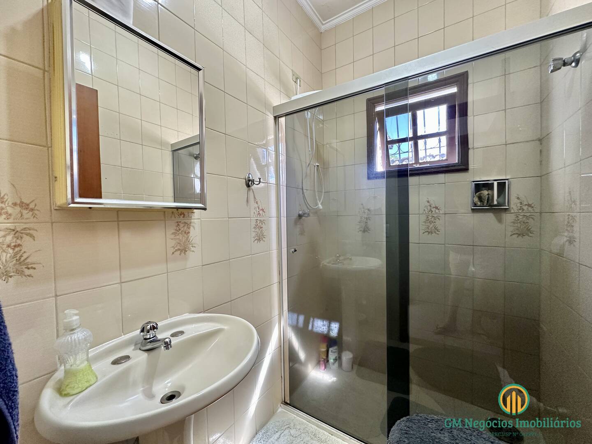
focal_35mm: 14
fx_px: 239
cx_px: 296
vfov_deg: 85.7
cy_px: 222
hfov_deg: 102.1
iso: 250
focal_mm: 2.22
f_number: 2.2
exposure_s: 1/60
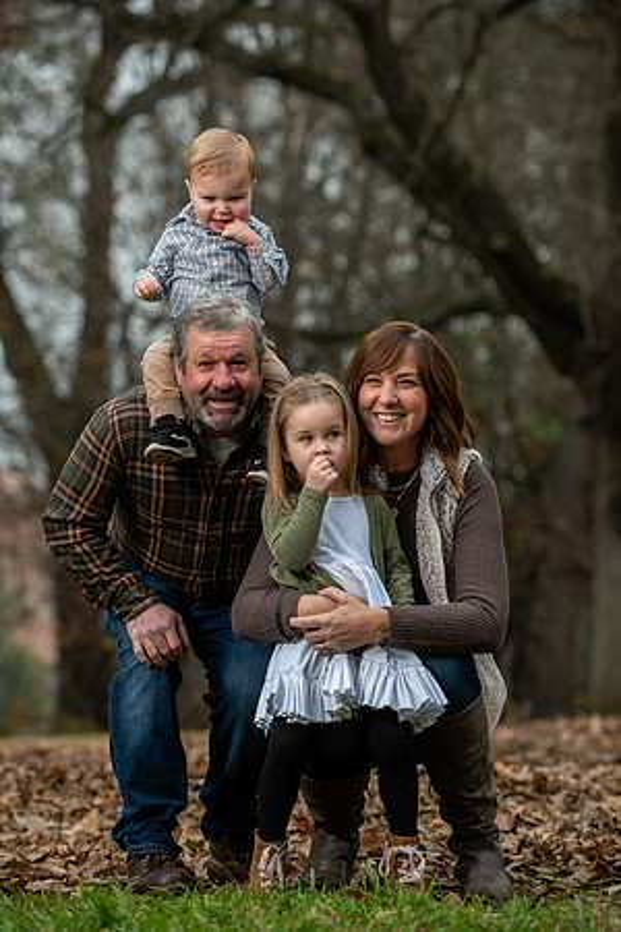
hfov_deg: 9.8
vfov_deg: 14.7
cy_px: 466
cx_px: 310
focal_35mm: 140
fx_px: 3622
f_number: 4
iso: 200
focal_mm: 140
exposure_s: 1/125
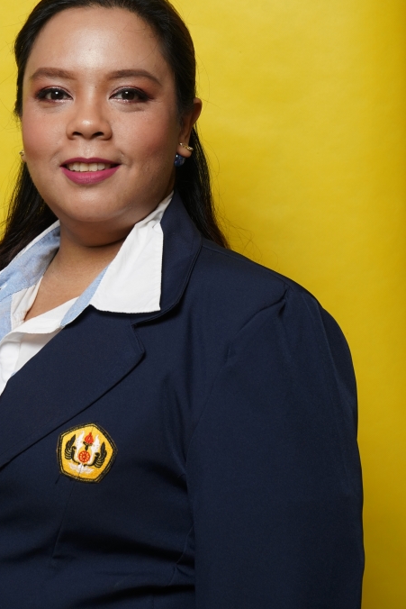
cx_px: 103
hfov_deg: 12.9
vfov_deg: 19.3
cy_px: 277
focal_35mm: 106
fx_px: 1792
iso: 500
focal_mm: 70
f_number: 7.1
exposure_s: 1/200
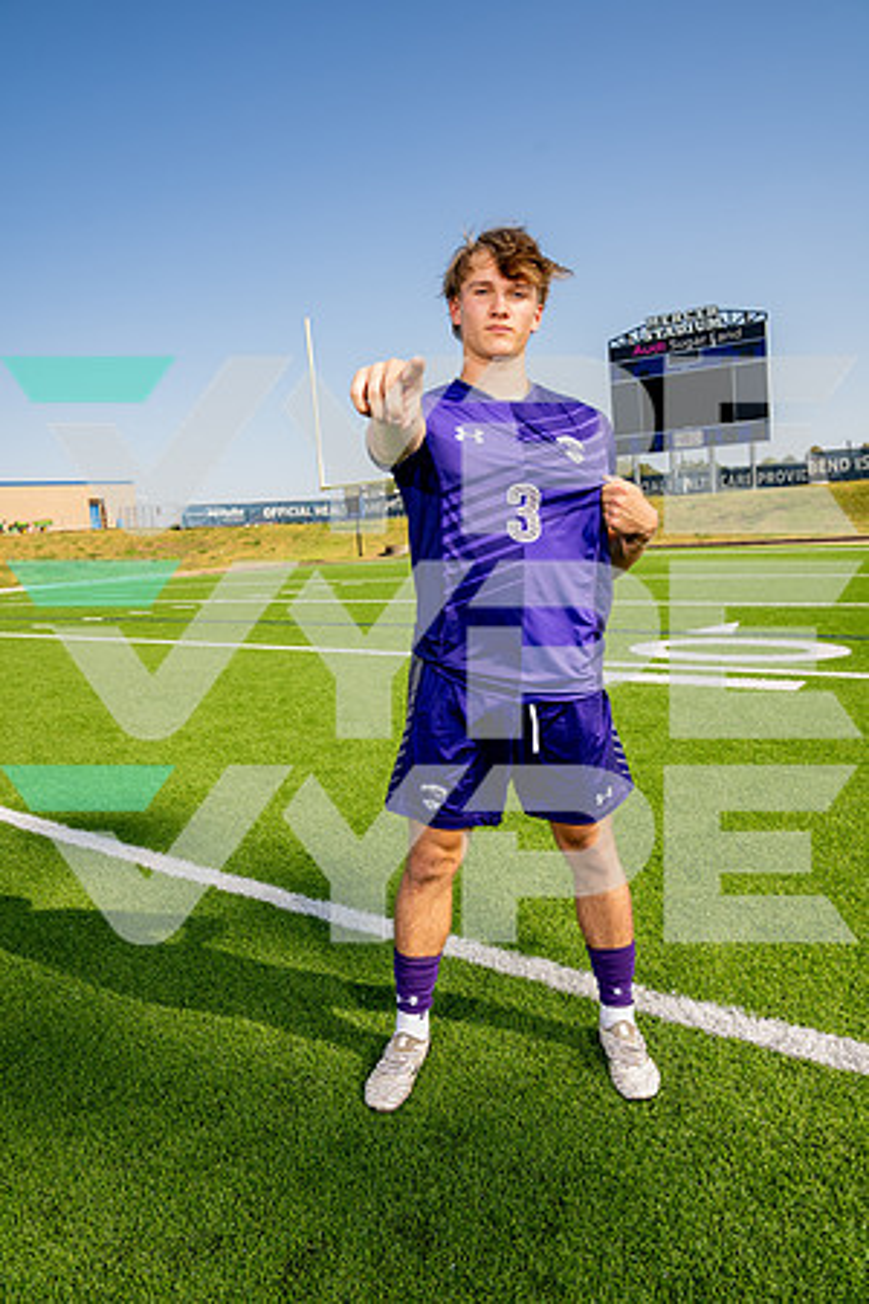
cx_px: 434
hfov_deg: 53.1
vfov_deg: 73.7
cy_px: 652
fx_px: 869
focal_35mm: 24
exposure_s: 1/125
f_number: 7.1
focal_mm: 24
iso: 50
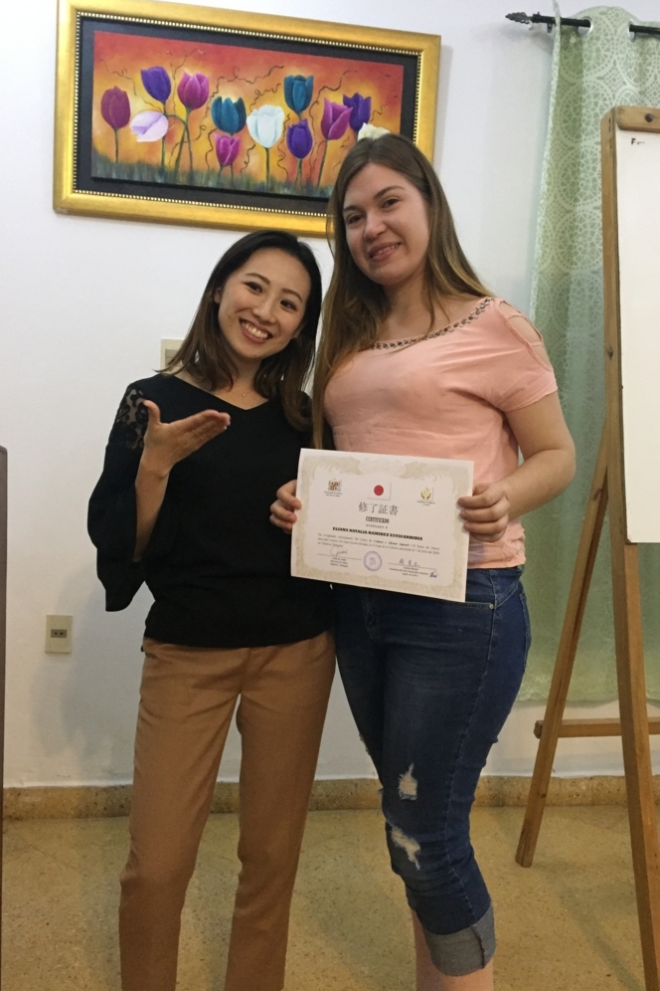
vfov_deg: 60.3
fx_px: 852
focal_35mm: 31
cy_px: 500
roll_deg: -1.5
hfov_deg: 42.3
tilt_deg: -0.6
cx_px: 350
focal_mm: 4.15
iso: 250
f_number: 2.2
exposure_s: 1/17
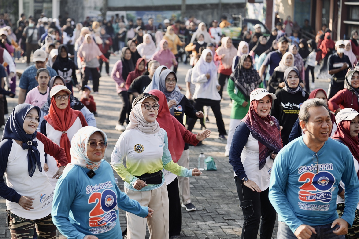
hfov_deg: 25.3
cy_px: 133
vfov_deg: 17.1
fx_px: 798
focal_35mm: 80
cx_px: 158
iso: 100
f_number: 2.8
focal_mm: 70
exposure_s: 1/400
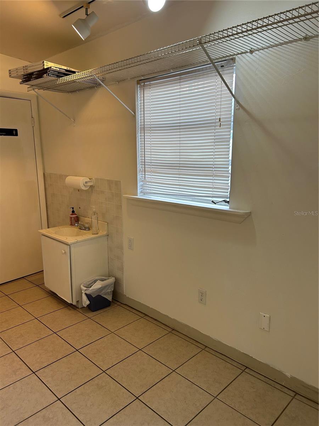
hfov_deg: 53.1
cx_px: 160
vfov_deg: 67.3
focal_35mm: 26
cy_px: 213
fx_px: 319
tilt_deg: -11.8
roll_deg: -0.2
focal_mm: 5.7
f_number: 1.5
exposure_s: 1/120
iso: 100
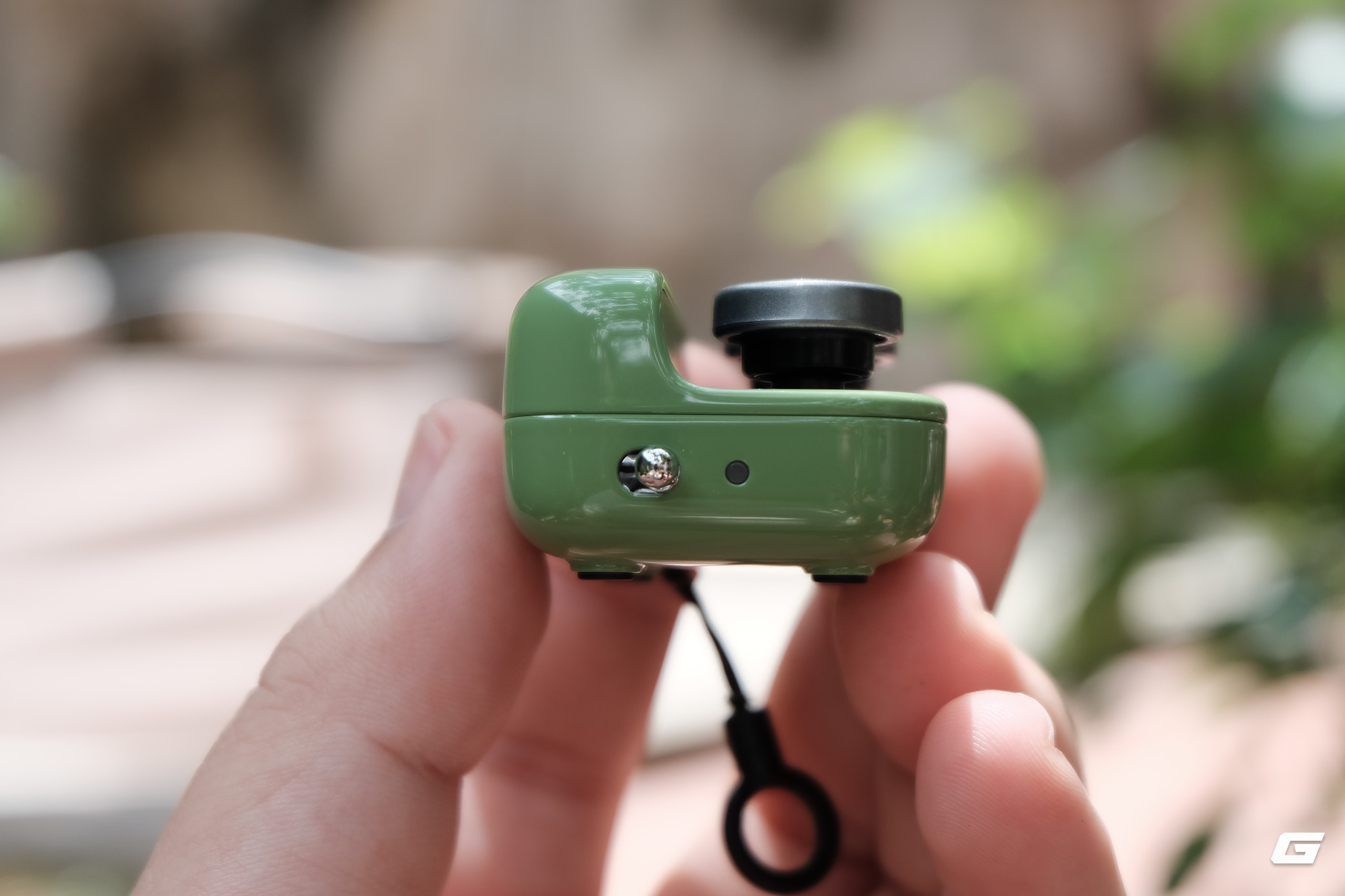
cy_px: 448
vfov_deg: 21.6
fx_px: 2354
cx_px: 672
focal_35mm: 63
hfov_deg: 31.9
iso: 400
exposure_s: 1/280
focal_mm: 41.8
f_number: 5.6
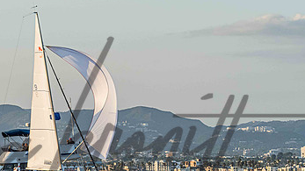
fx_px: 2329
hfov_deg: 7.5
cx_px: 121
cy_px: 93
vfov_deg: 4.2
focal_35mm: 288
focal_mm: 120
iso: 640
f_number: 8
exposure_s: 1/800
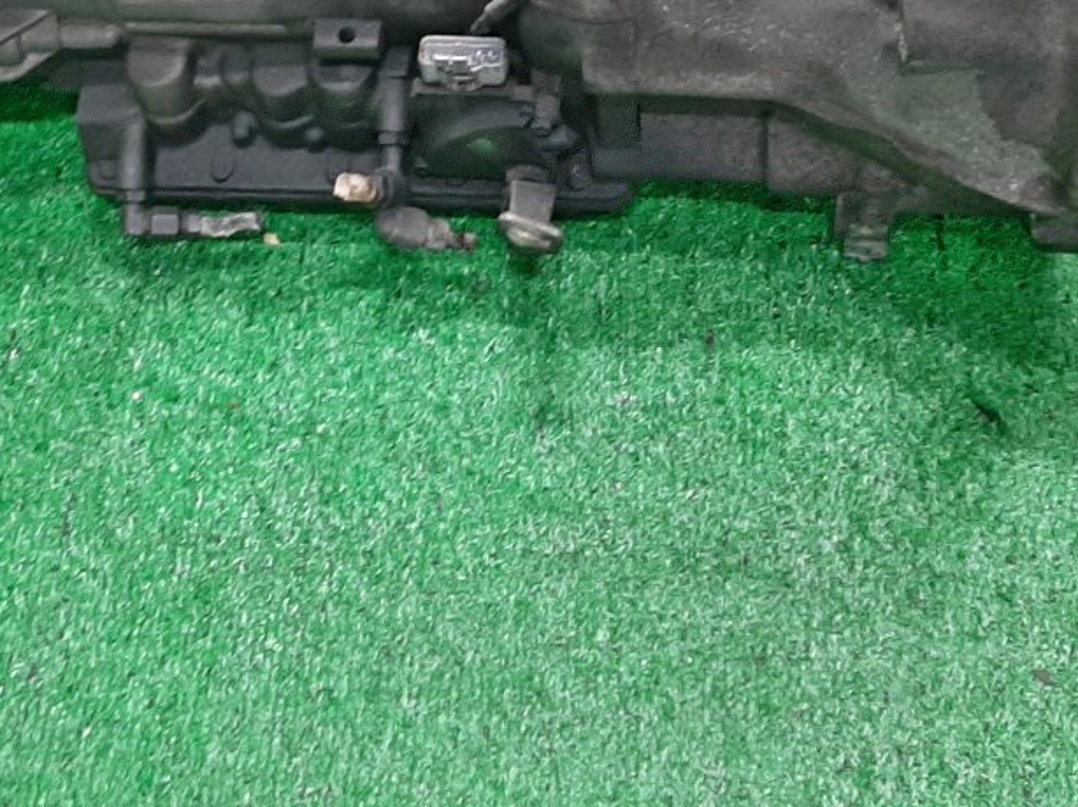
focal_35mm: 61
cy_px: -18
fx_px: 1899
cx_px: 248
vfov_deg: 23.0
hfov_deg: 31.0
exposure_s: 1/50
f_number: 1.7
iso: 158
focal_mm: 3.93
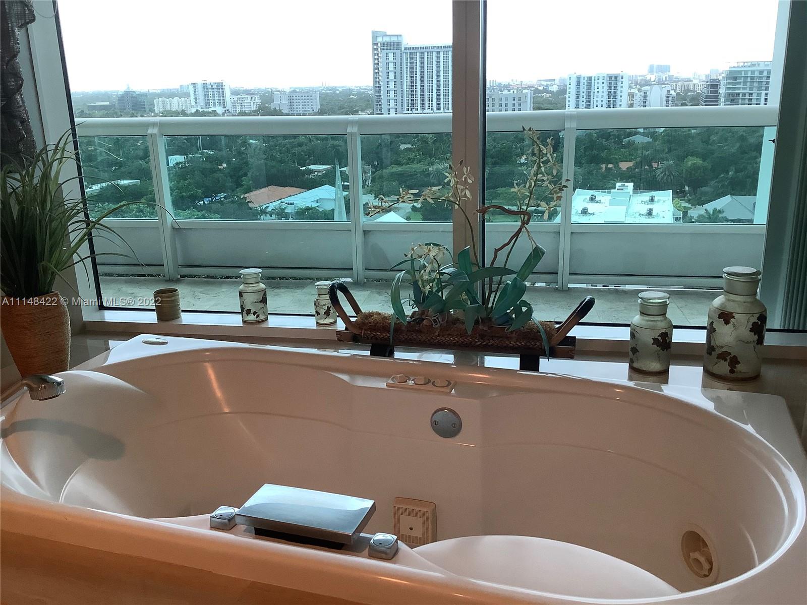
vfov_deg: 45.4
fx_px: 723
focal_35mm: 31
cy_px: 302
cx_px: 404
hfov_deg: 58.4
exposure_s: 1/60
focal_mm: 3.3
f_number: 2.4
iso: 125
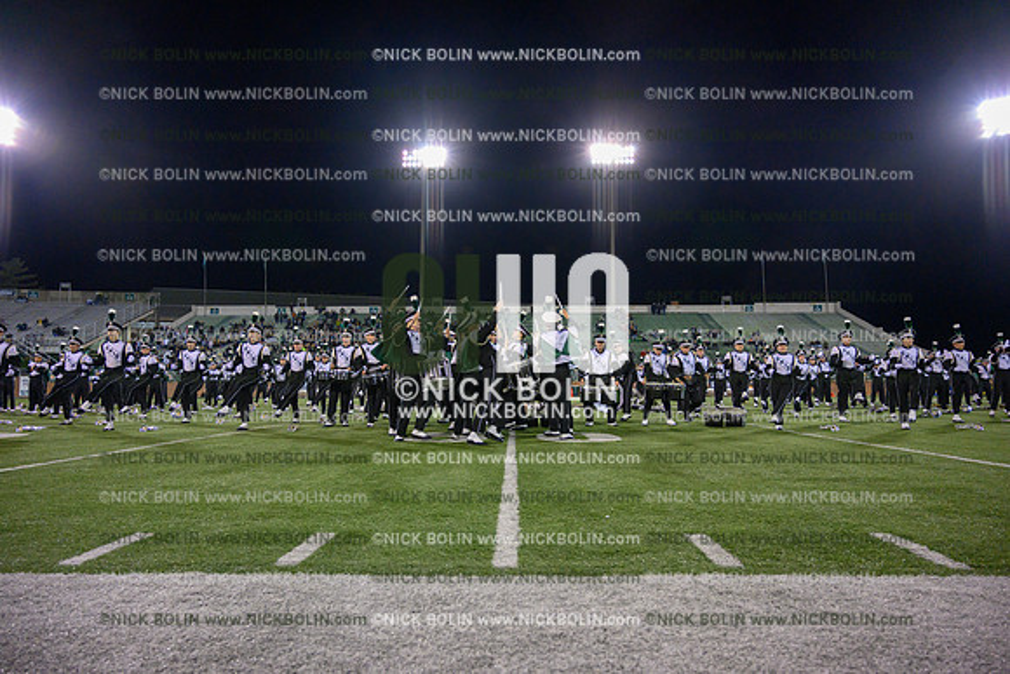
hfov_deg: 73.7
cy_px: 337
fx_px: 673
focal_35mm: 24
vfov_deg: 53.2
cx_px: 505
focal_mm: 24
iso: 5000
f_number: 4
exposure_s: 1/1000
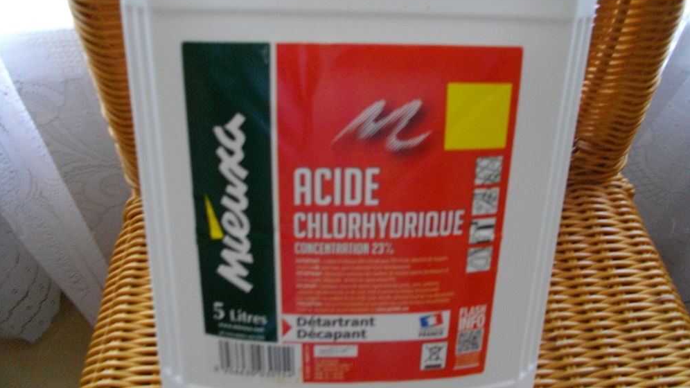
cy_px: 216
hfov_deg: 56.6
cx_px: 344
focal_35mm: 35
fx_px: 640
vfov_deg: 33.7
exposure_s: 1/50
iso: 296
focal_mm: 5.7
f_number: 2.9
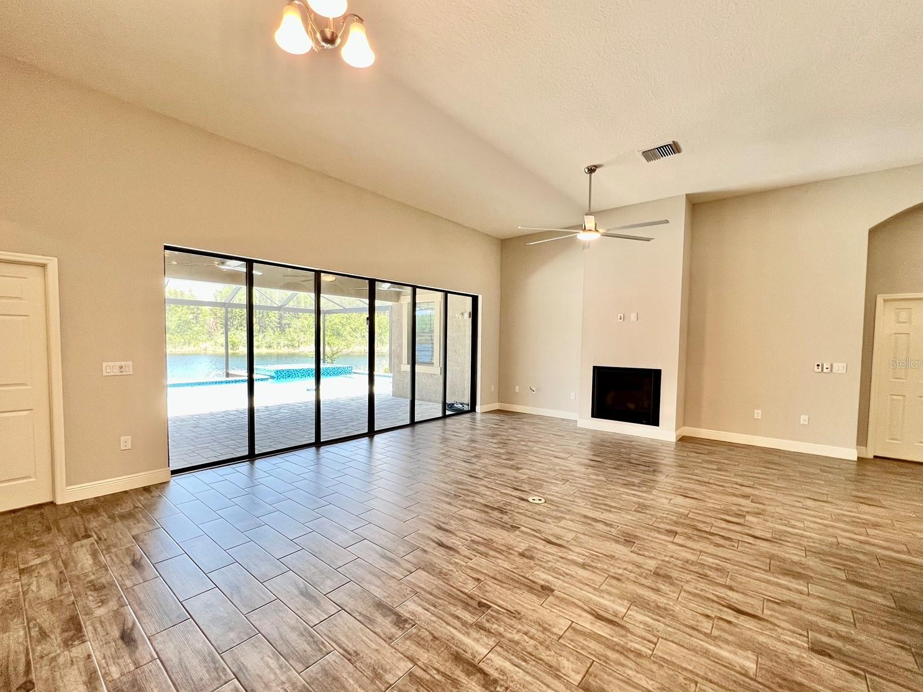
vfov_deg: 85.6
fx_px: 373
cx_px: 451
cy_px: 363
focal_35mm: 14
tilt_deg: -3.1
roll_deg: -0.7
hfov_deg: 102.1
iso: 200
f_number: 1.8
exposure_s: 1/120
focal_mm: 1.57
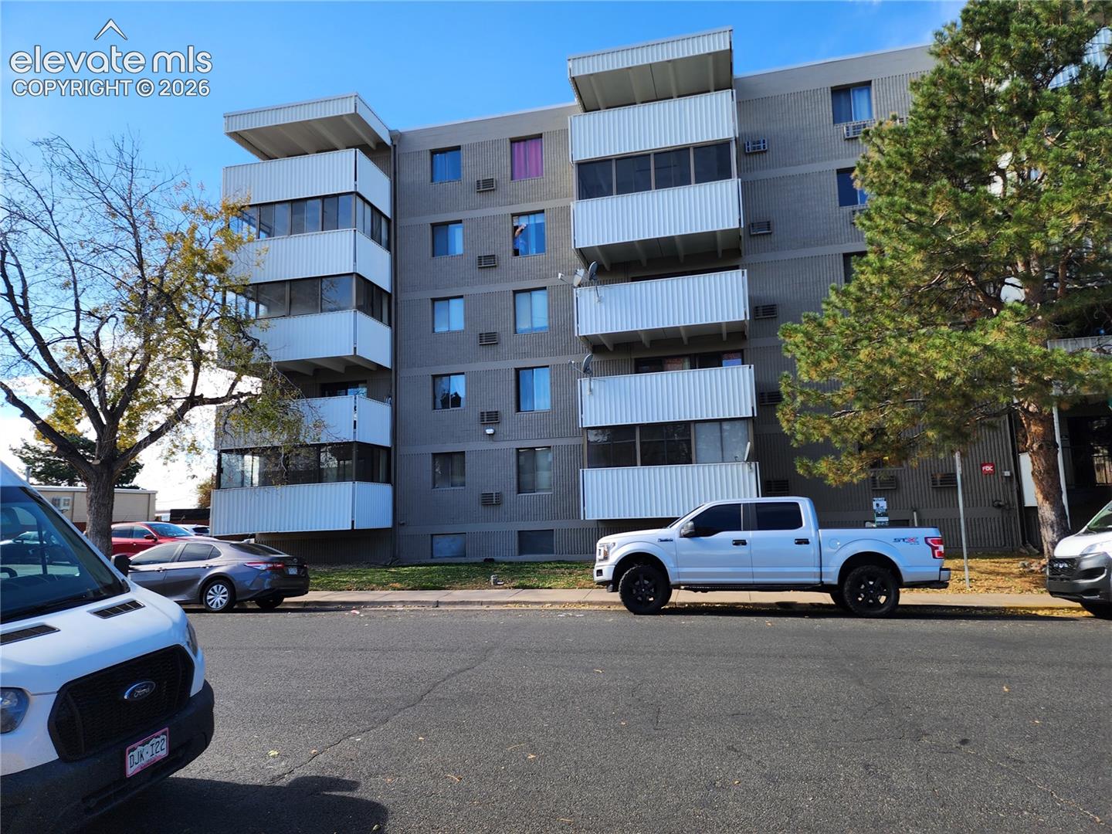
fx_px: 739
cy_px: 417
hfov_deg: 73.9
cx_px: 556
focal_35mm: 23
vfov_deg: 58.9
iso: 12
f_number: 1.8
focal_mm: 6.4
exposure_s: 1/387
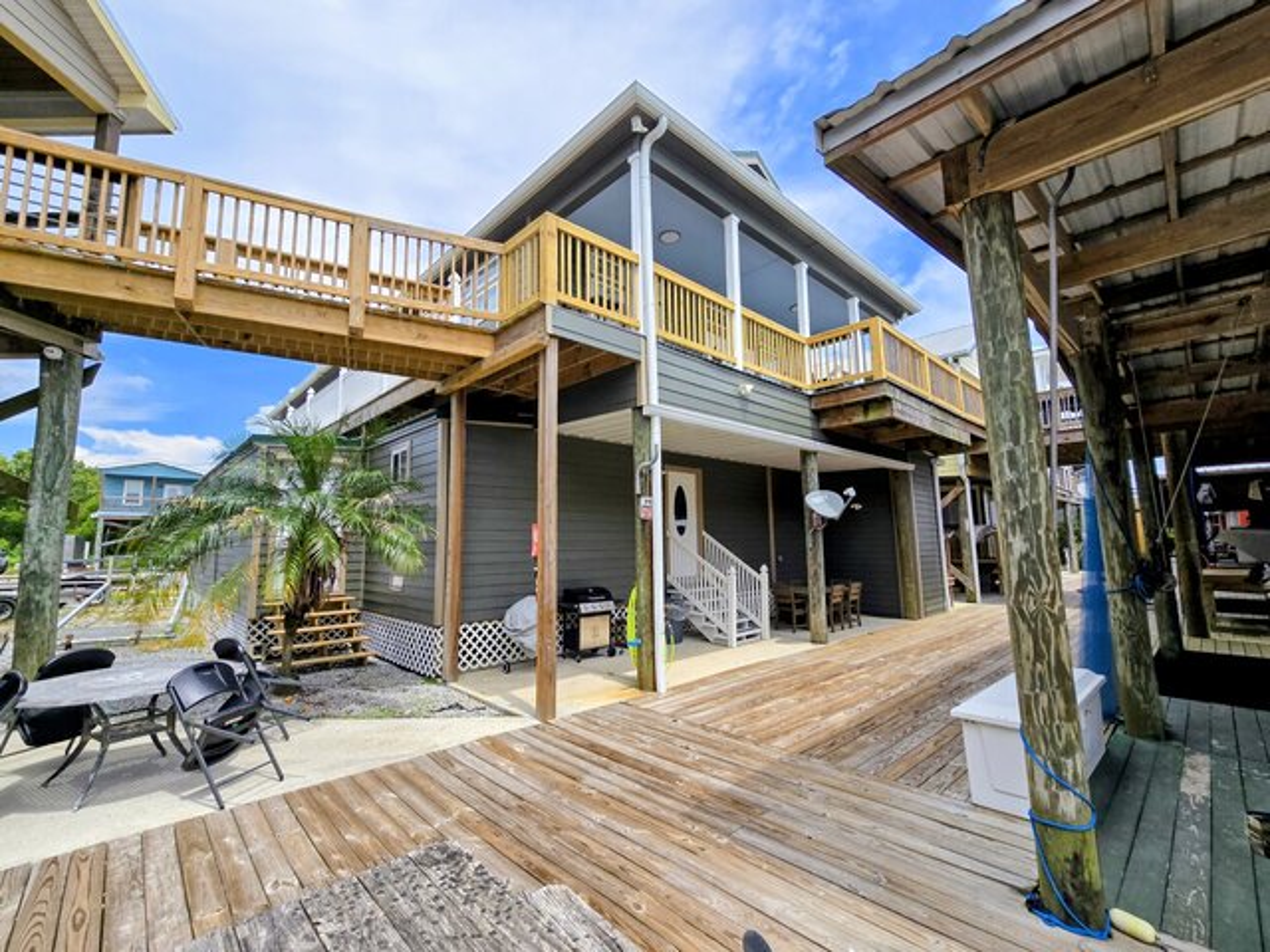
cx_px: 635
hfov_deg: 106.2
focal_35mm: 13
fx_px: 477
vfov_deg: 89.9
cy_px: 476
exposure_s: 1/1978
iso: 50
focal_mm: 2.2
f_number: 2.2
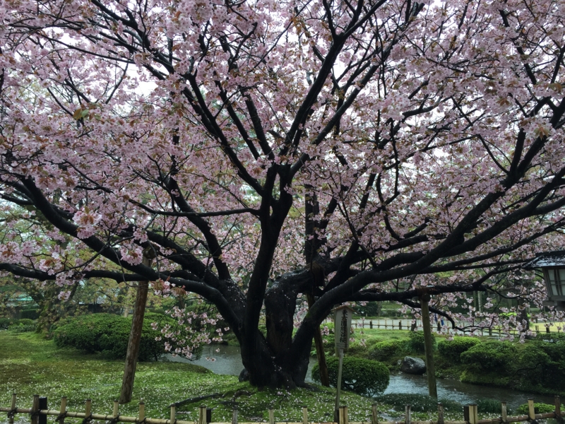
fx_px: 473
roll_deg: +0.1
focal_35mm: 29
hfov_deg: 61.7
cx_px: 282
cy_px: 212
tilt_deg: +7.9
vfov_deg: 48.2
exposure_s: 1/128
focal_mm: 4.15
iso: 32
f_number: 2.2
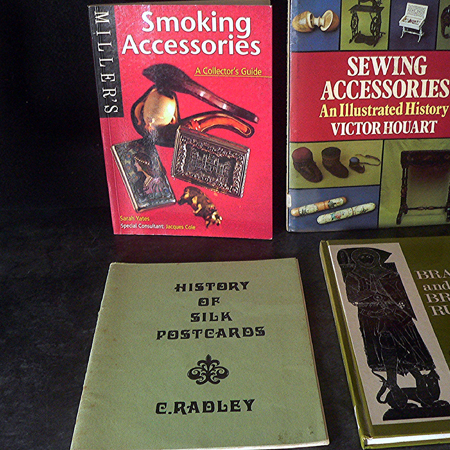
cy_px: 222
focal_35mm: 43
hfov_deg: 38.8
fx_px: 632
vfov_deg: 39.2
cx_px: 296
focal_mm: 6
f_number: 2.8
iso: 400
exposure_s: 1/8
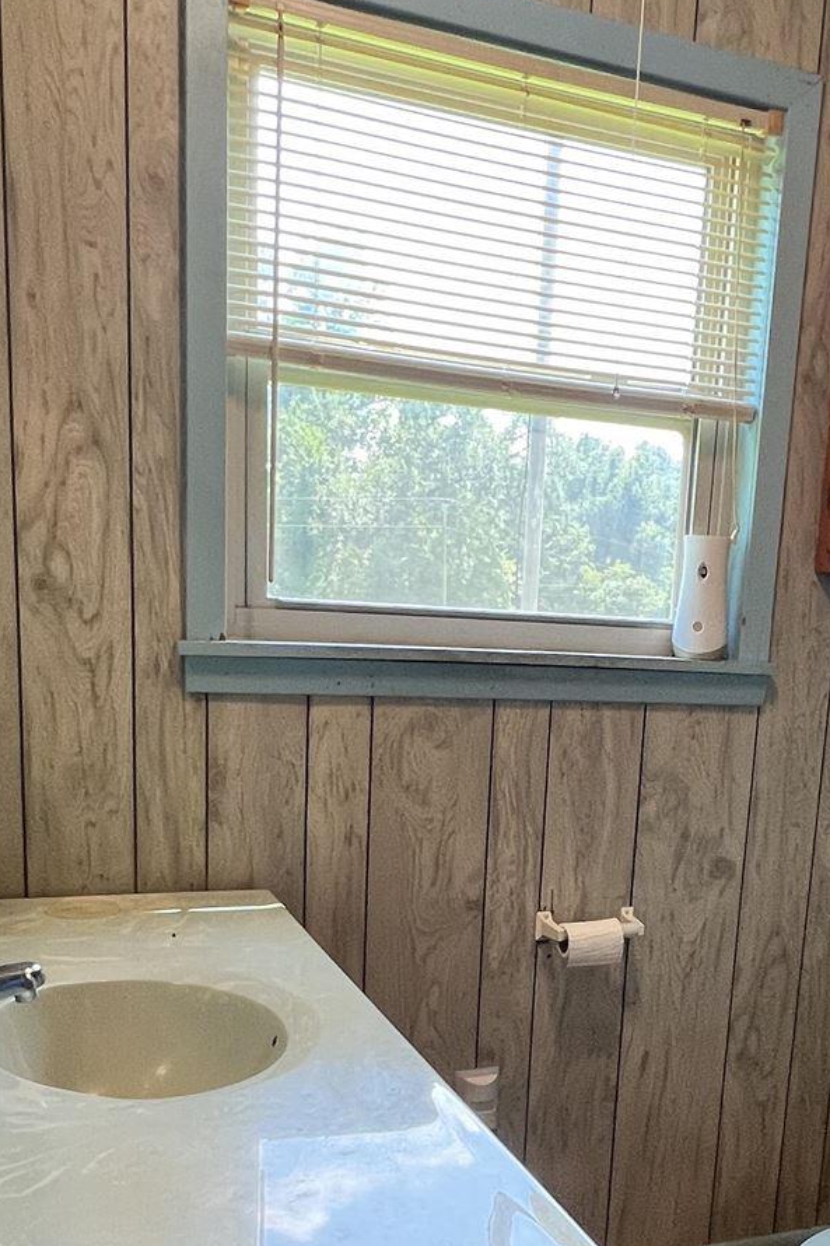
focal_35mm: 35
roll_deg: -3.7
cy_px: 902
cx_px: 567
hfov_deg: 37.3
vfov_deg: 52.5
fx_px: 1211
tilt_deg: -12.2
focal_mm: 1.57
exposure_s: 1/120
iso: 100
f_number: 1.8
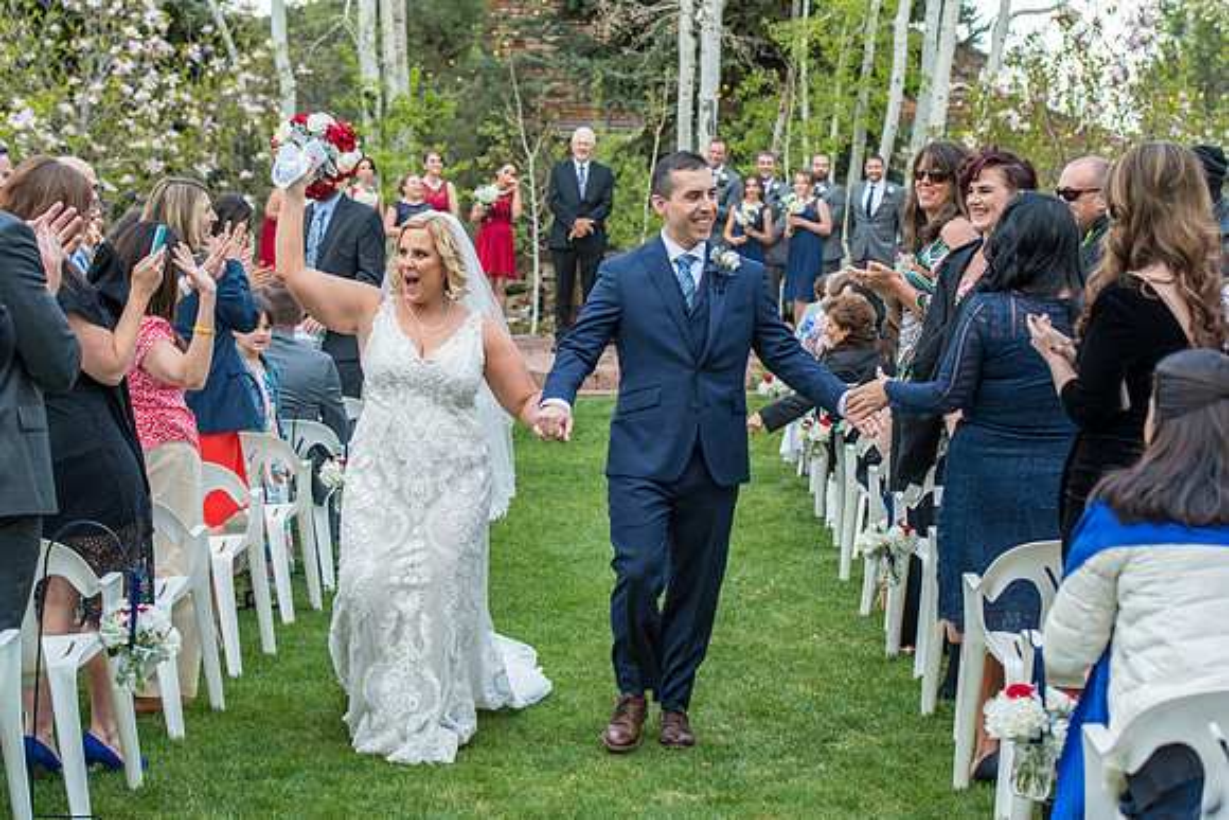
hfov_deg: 28.8
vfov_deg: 19.5
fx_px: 2390
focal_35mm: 70
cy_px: 410
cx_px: 614
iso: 400
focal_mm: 70
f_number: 5
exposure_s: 1/200
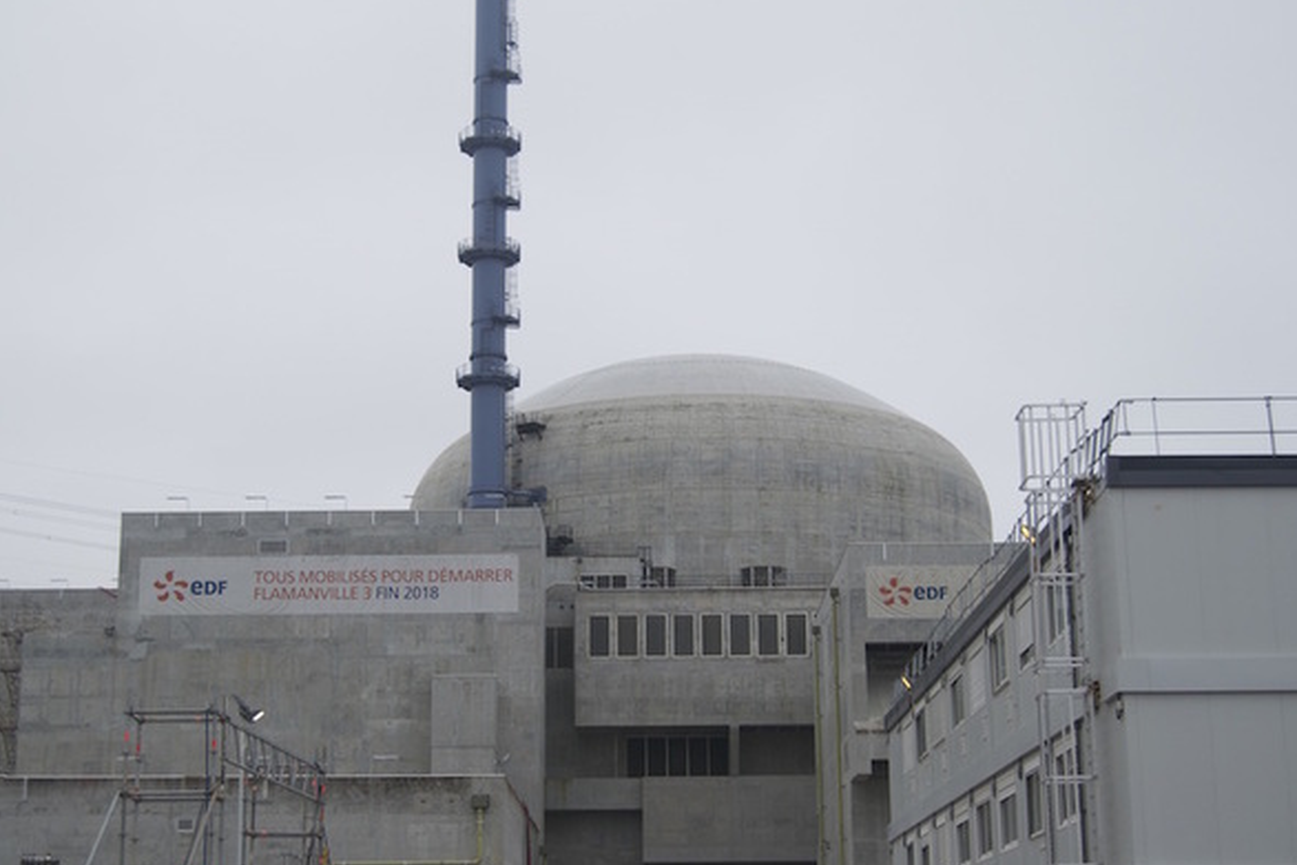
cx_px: 600
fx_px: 2126
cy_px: 396
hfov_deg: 33.9
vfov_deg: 23.0
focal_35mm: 59
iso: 100
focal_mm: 32
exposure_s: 1/125
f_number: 5.6
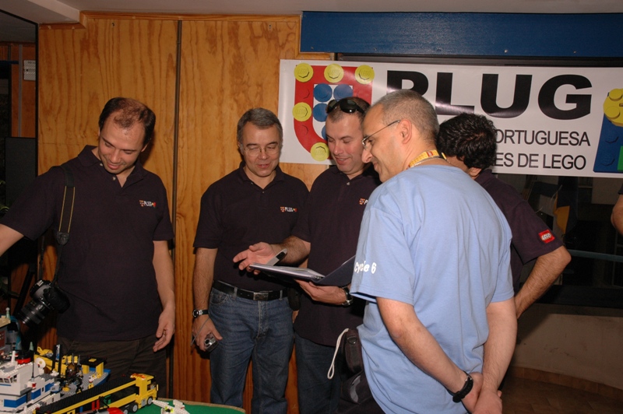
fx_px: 648
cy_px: 207
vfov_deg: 35.4
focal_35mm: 38
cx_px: 312
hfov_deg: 51.3
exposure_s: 1/125
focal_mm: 25
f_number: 9
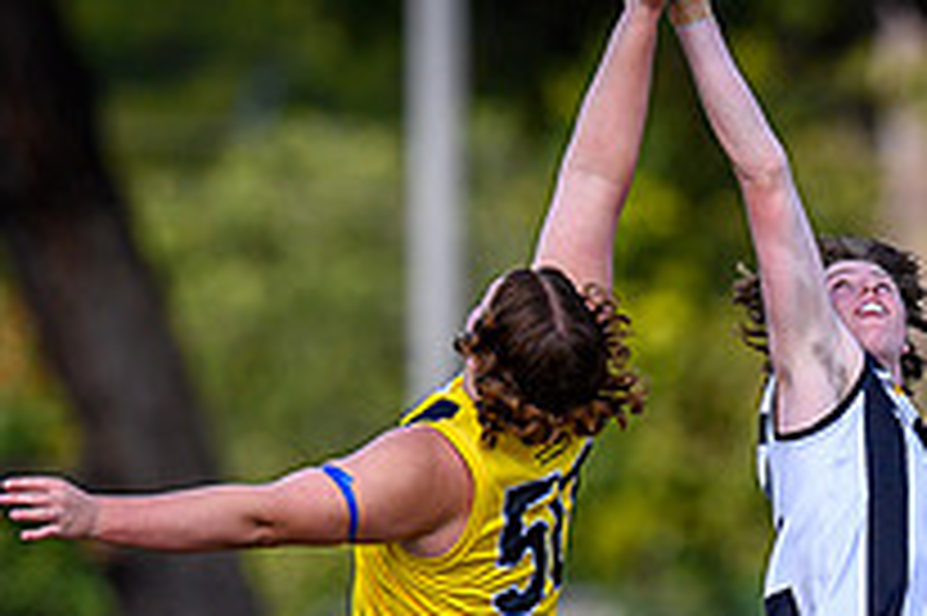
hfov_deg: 1.0
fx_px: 52126
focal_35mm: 2026
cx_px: 846
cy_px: 640
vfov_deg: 0.7
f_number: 4
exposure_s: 1/1600
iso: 280
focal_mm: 500
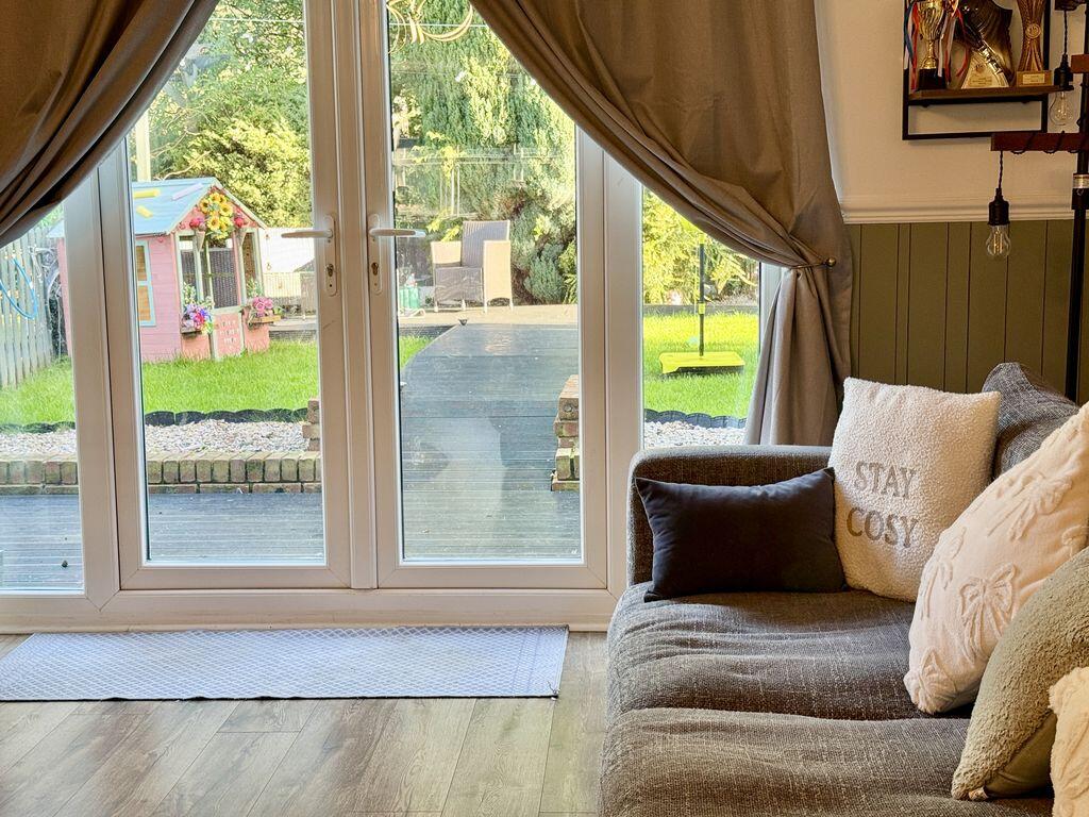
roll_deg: +1.5
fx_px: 1510
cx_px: 544
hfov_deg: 39.7
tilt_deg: -7.9
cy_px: 408
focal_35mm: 48
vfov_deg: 30.3
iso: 50
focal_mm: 6.76
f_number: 1.78
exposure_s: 1/50
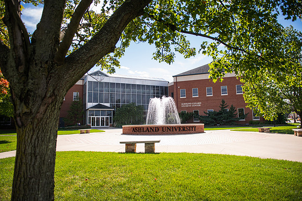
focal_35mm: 24
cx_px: 151
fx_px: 201
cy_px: 100
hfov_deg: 73.7
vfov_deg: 53.2
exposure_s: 1/320
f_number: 3.5
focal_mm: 24
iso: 50
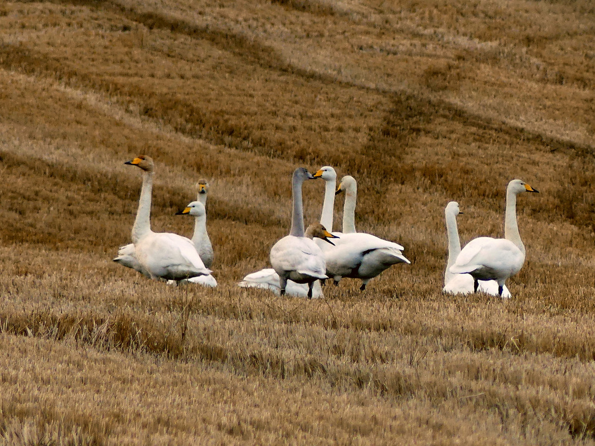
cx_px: 298
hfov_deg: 1.7
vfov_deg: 1.2
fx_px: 20624
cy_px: 223
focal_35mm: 1200
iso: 100
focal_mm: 108
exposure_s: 1/250
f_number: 3.2
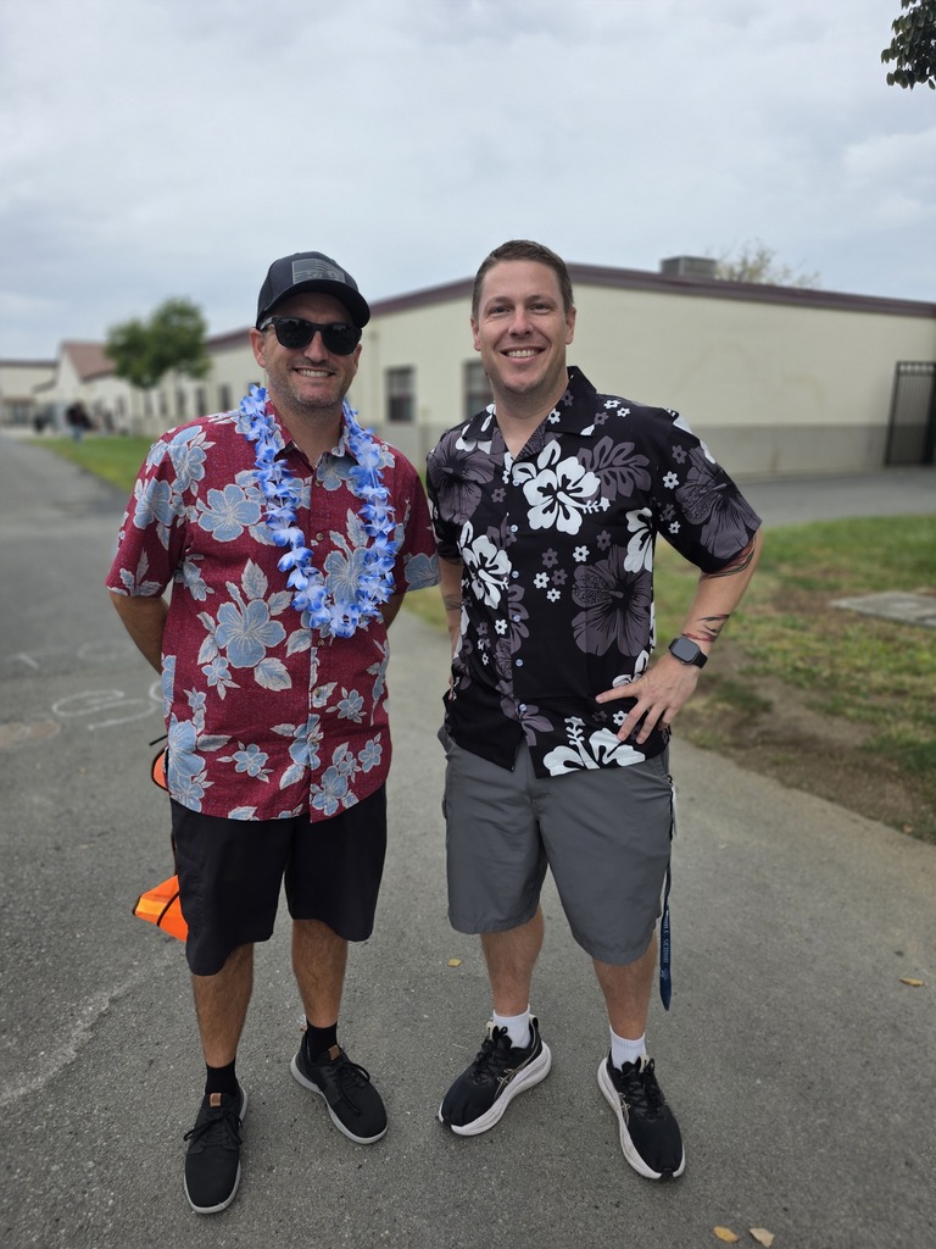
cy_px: 624
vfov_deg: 73.9
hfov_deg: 58.9
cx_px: 468
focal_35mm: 23
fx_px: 829
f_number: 1.7
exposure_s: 1/359
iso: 40
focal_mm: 6.3
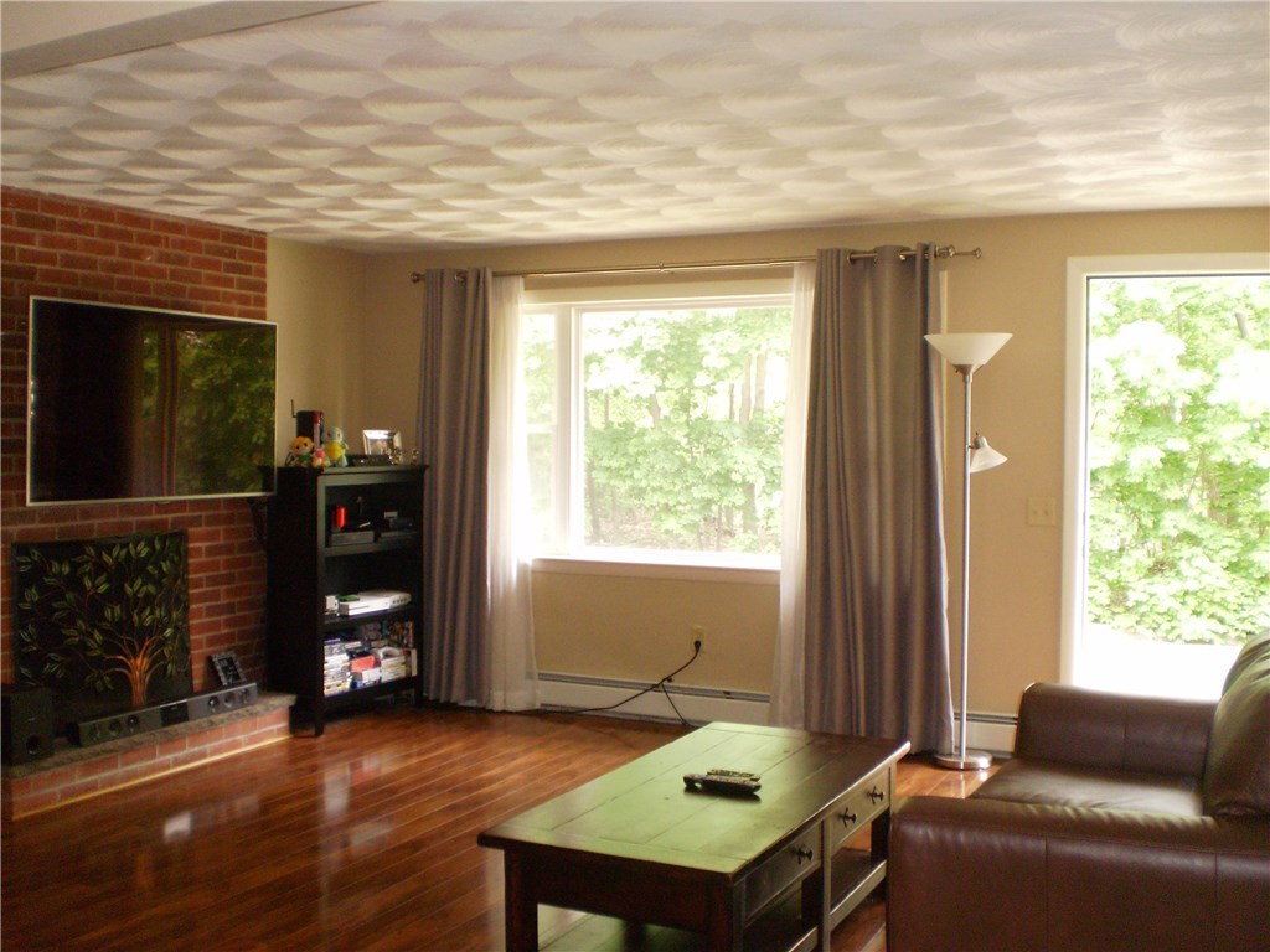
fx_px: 1321
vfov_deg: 39.7
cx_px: 635
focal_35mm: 36
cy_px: 476
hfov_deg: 51.4
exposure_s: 1/30
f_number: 3.1
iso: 320
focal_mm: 6.3
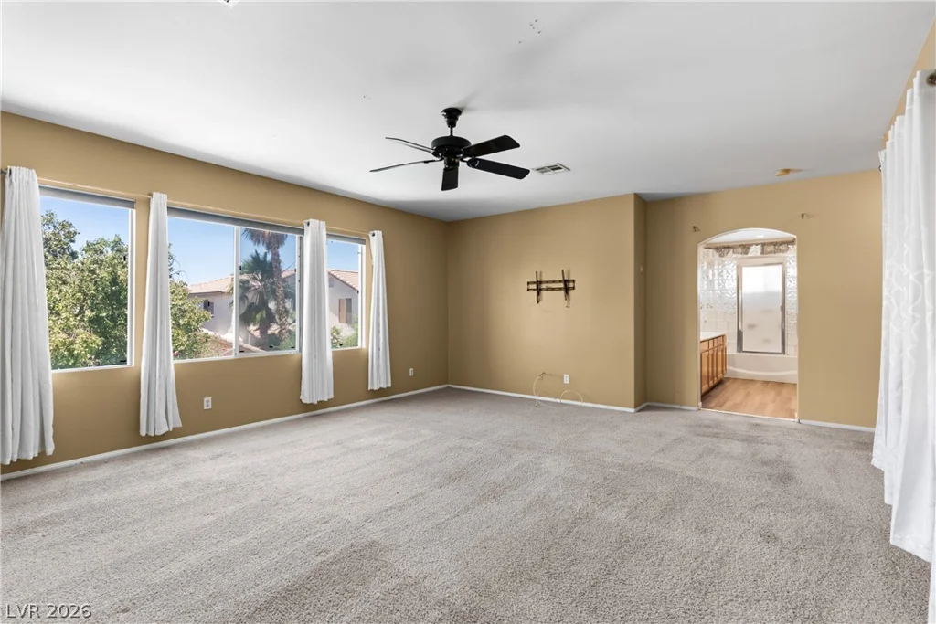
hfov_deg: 93.3
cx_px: 468
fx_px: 442
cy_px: 312
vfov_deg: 70.5
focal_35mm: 17
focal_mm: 17
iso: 400
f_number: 8
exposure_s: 1/20
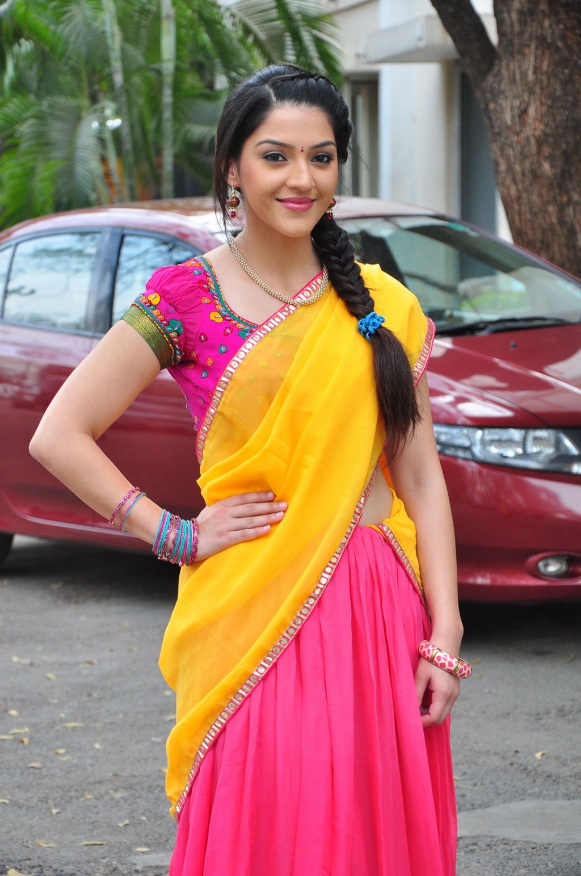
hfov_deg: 12.1
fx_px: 2732
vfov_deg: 18.2
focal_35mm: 112
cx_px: 290
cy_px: 438
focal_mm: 75
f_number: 6.3
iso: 640
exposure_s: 1/125
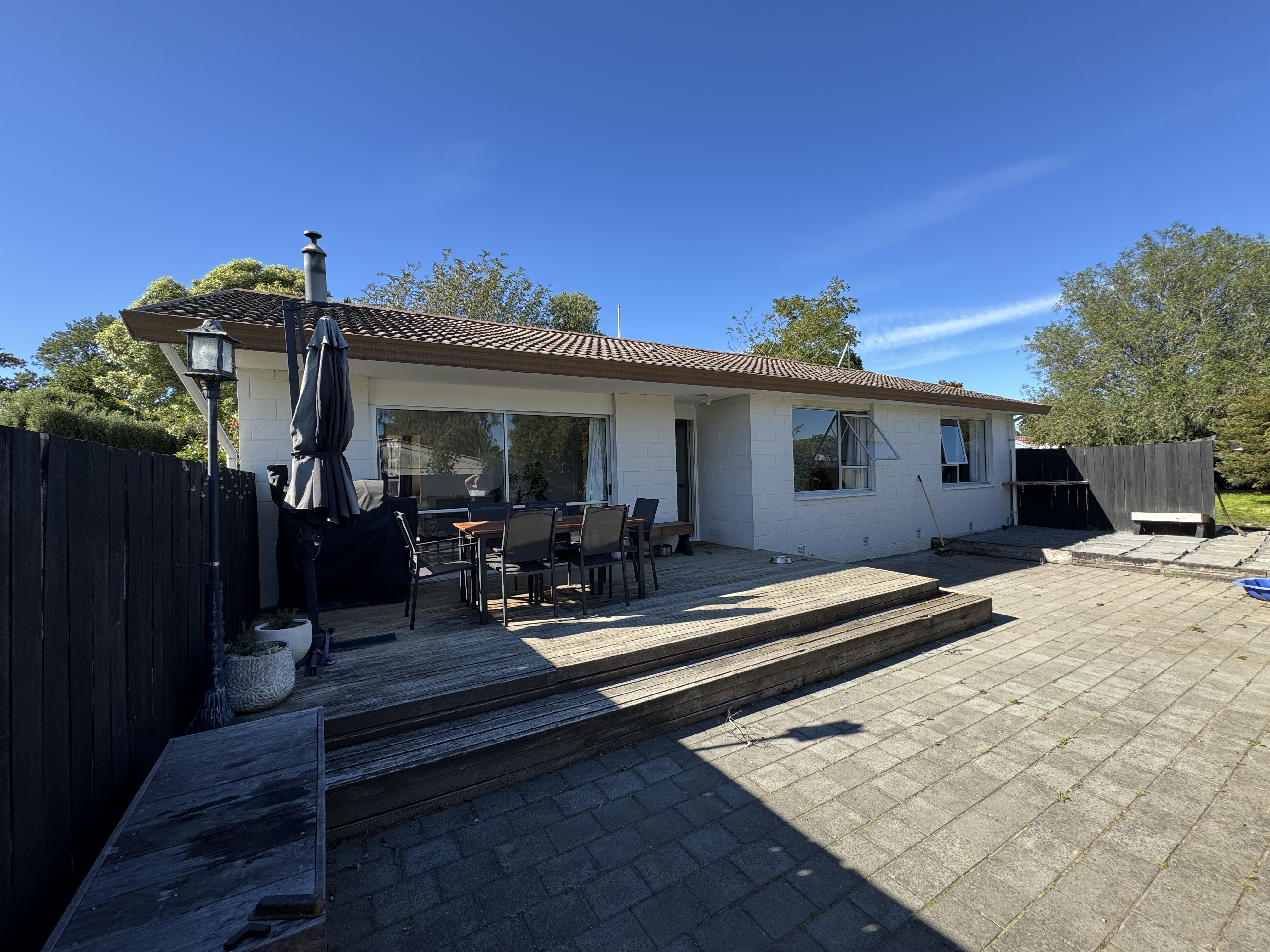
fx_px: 514
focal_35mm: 14
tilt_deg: +0.4
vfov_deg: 85.7
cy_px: 476
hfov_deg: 102.1
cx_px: 635
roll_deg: +1.9
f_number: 2.2
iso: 40
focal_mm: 2.22
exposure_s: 1/620
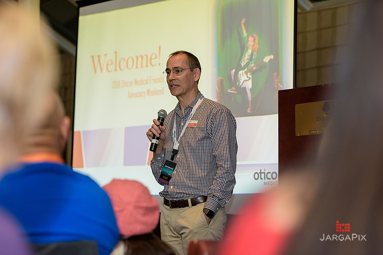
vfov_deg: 12.5
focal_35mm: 110
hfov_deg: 18.6
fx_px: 1170
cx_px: 192
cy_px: 128
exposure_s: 1/250
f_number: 3.2
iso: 1250
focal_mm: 110
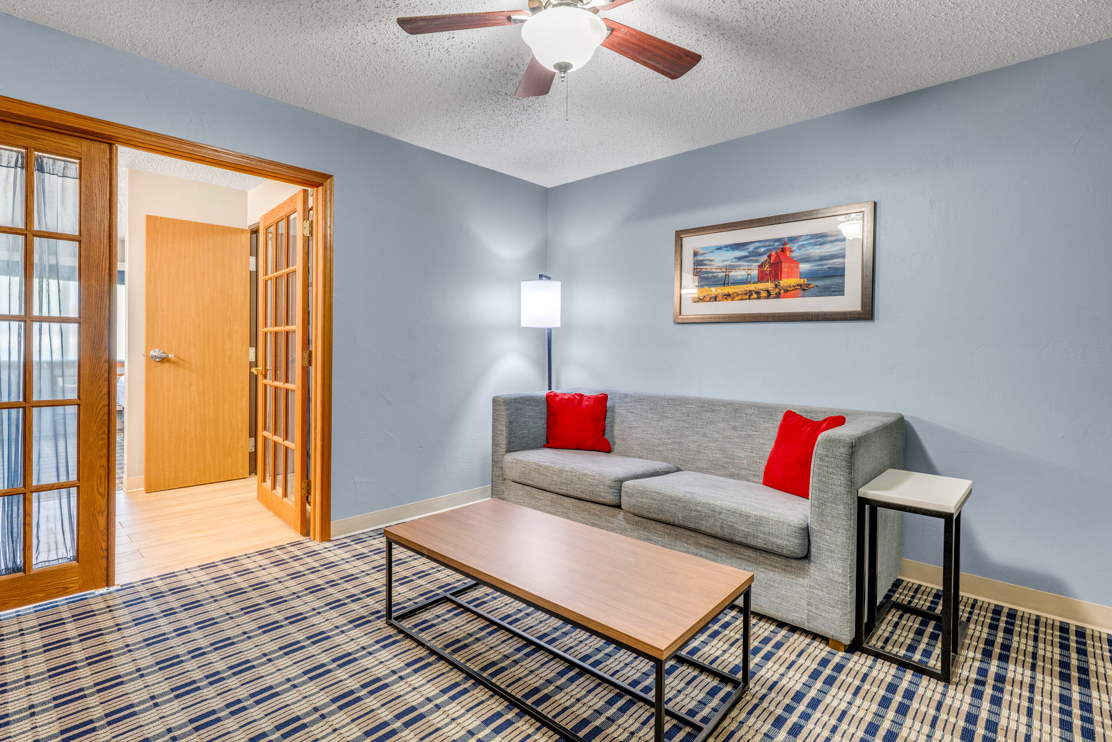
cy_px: 371
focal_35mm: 16
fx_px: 510
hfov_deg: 95.0
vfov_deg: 72.1
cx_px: 556
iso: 320
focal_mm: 16.5
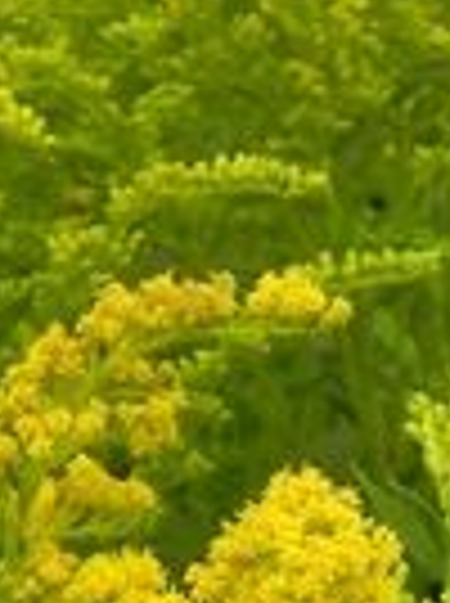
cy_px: 954
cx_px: 828
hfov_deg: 2.1
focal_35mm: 701
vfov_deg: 2.8
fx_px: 12189
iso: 160
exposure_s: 1/500
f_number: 4.5
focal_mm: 20.8
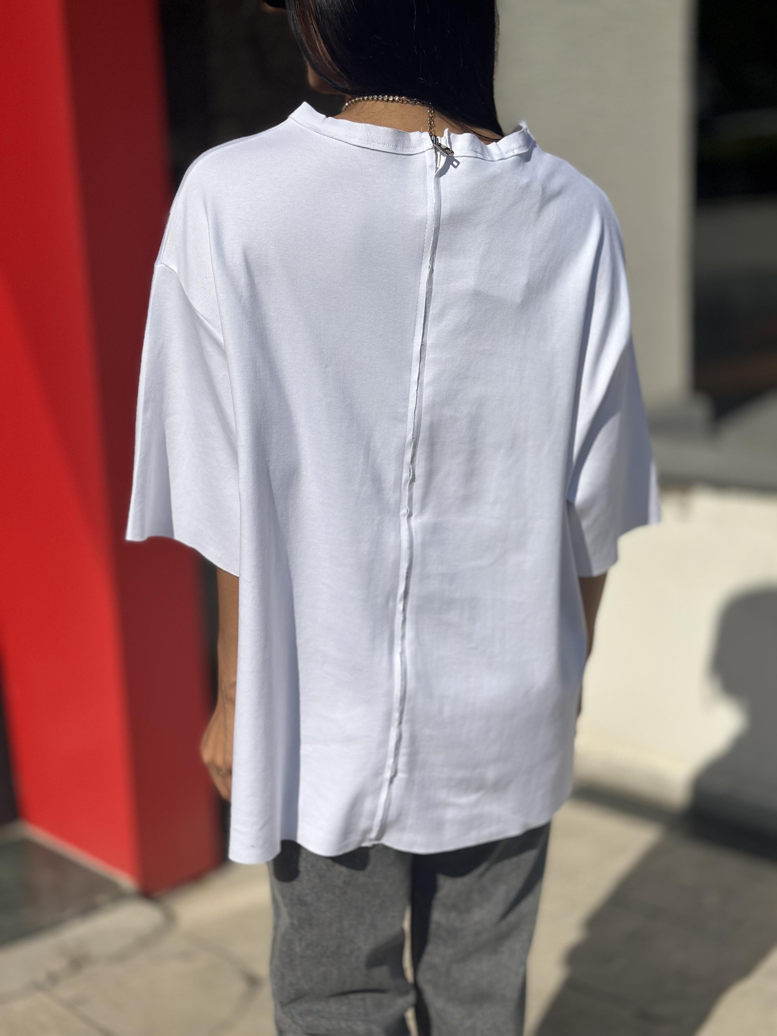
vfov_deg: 39.7
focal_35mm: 48
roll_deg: +1.7
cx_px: 388
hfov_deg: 30.3
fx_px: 1437
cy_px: 518
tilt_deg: -10.6
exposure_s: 1/18868
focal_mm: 6.86
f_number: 1.78
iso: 80
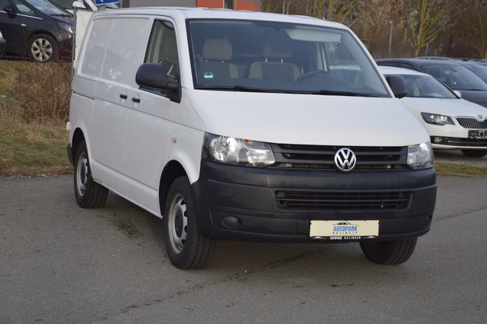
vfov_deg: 17.5
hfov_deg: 26.0
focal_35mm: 78
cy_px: 162
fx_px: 1055
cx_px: 244
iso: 100
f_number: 5.6
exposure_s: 1/125
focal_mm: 52
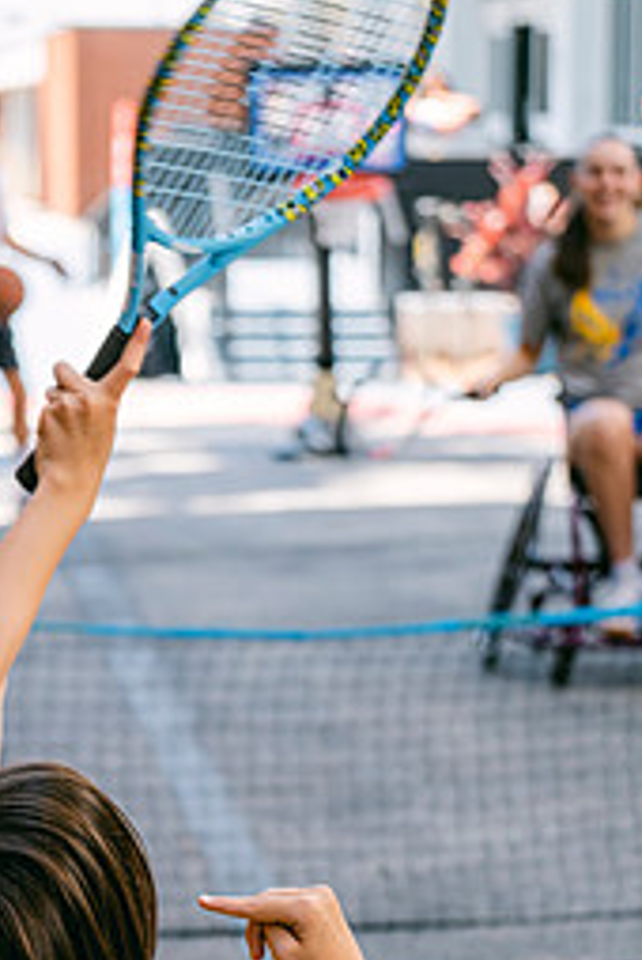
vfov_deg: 14.8
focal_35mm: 138
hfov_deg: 10.0
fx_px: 3681
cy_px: 680
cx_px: 230
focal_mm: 52
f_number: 2.8
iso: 160
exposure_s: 1/420
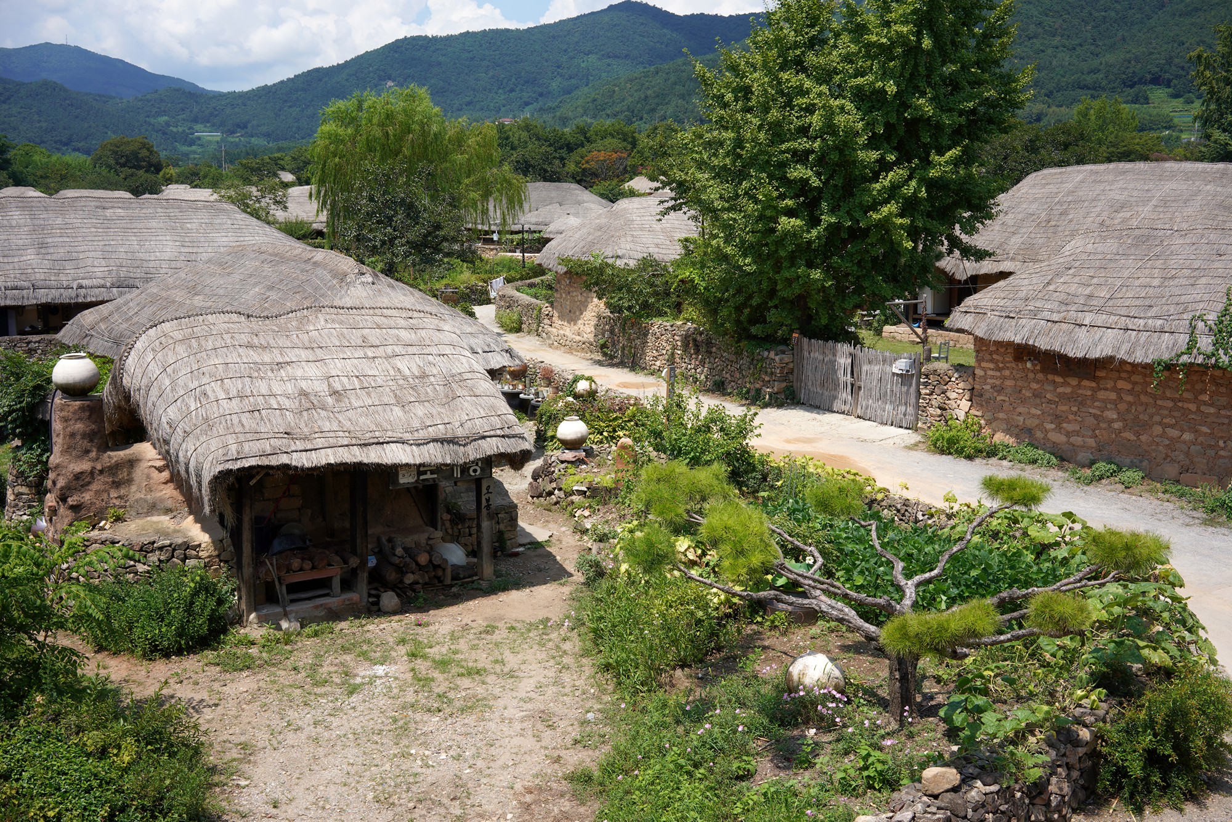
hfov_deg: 54.4
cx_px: 616
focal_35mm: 35
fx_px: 1198
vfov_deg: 37.9
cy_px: 411
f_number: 13
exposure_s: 1/100
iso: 100
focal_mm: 35
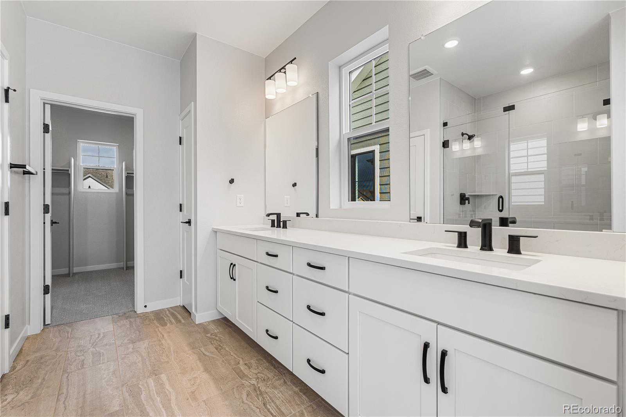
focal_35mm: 16
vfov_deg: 73.7
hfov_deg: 96.7
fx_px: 278
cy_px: 208
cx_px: 313
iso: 100
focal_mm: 16
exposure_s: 1/3
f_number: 8
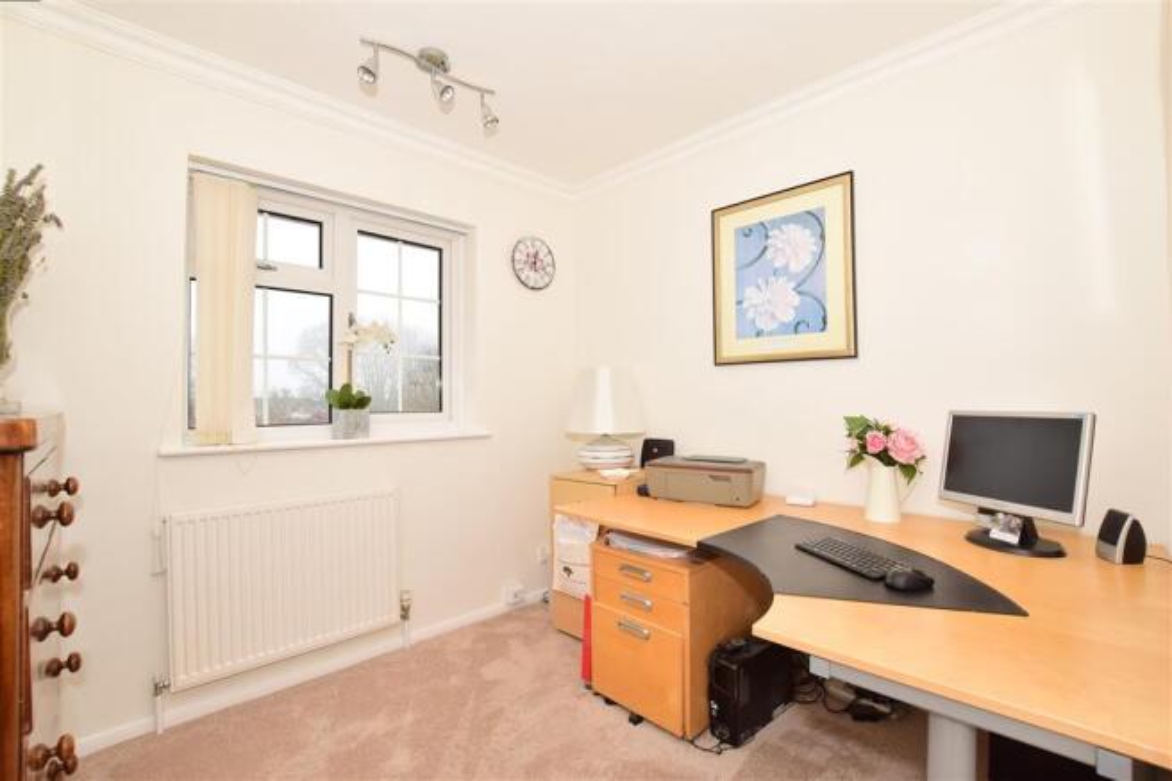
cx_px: 586
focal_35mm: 15
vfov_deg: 77.3
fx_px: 488
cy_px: 390
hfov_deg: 100.4
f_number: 7.1
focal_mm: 10
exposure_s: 1/60
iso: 400
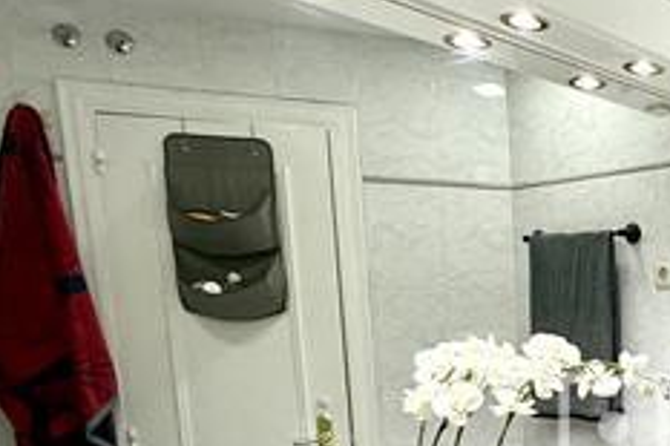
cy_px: 432
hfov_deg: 38.1
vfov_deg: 31.2
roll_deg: +1.4
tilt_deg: -7.6
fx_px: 744
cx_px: 776
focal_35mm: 40
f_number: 2.2
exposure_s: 1/100
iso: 80
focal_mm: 2.22
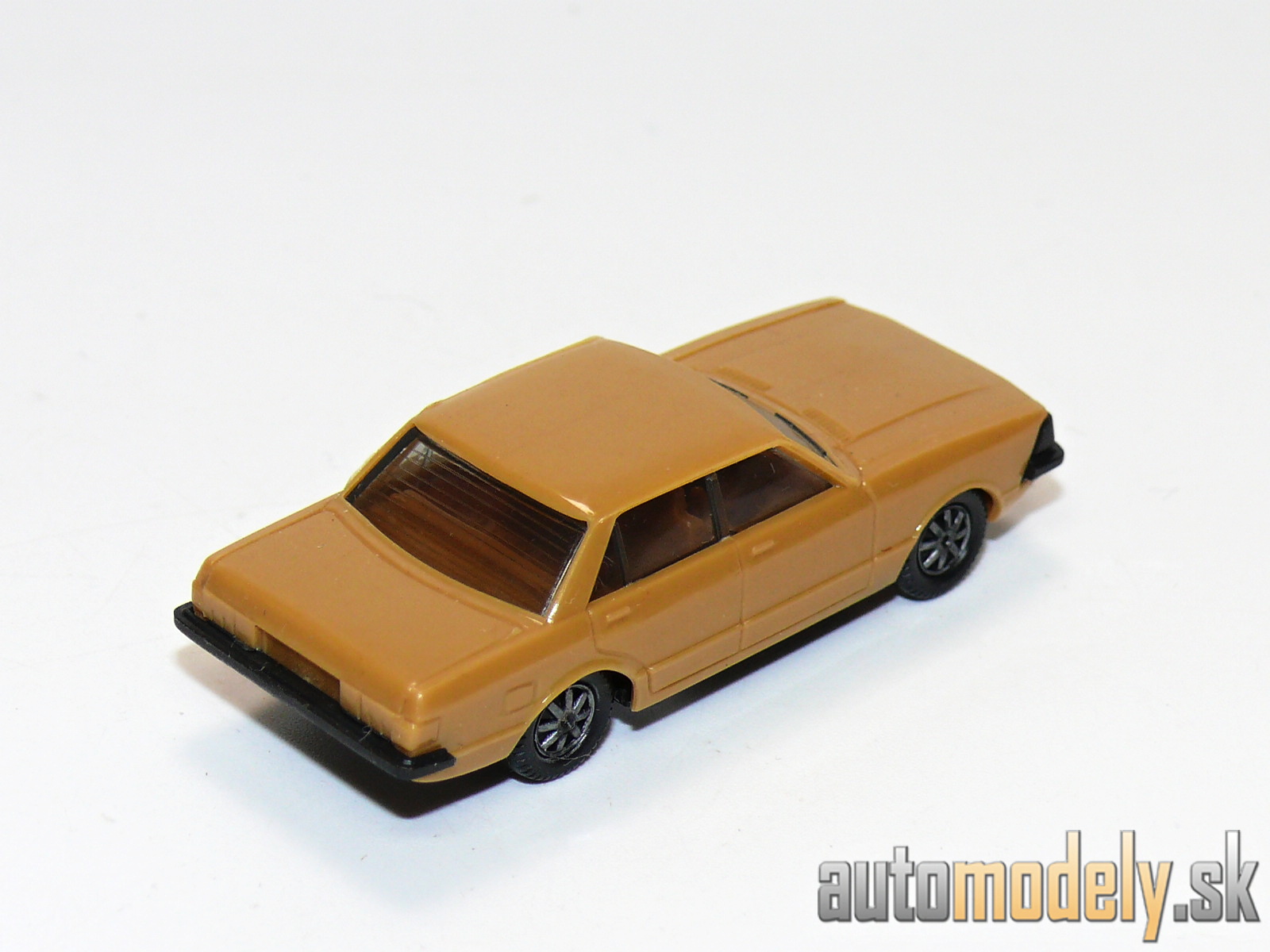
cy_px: 476
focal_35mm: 126
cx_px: 635
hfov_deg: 15.6
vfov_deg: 11.8
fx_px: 4623
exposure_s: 1/30
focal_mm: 15
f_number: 4
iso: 100
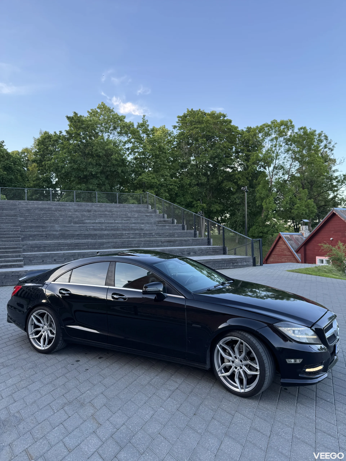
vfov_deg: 71.6
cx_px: 173
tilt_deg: +2.5
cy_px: 230
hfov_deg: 56.8
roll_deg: +0.0
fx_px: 320
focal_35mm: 24
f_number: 1.78
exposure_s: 1/188
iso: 64
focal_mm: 6.76
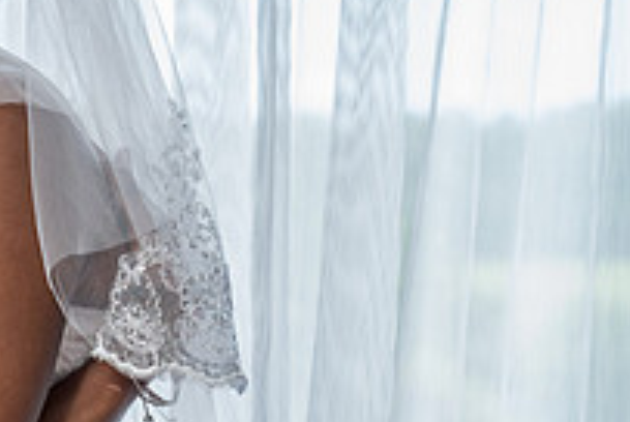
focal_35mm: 157
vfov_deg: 8.8
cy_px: 206
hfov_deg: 12.7
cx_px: -124
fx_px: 2751
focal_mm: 55
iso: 640
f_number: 4
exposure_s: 1/200
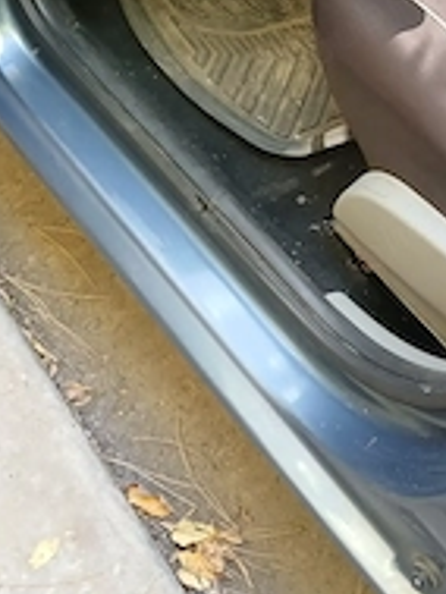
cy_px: 44
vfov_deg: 32.9
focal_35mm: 55
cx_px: 295
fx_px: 944
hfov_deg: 26.4
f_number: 1.8
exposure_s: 1/33
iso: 200
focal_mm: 3.98
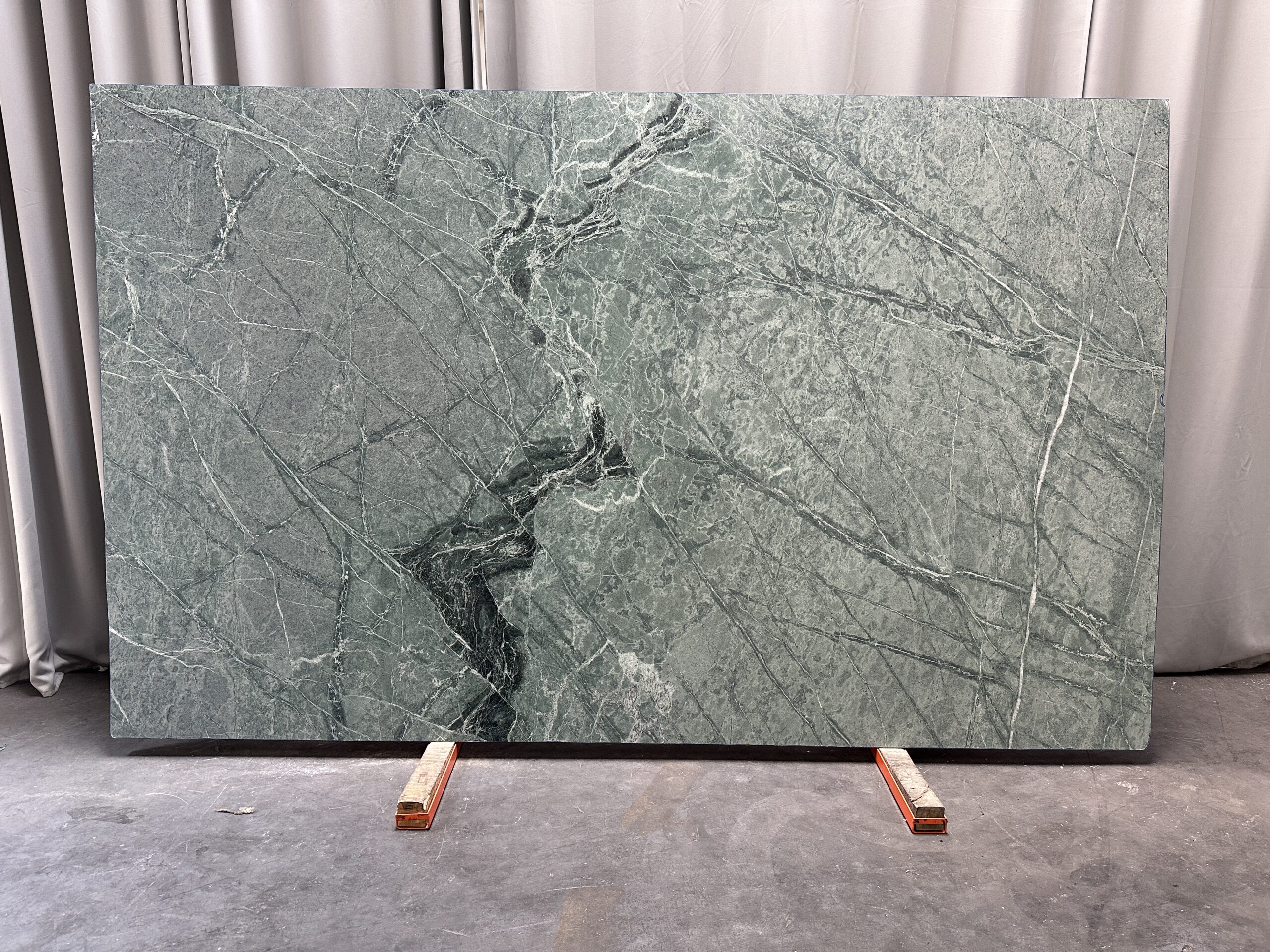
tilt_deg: -11.8
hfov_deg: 71.6
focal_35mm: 24
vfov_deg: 56.8
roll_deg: -0.6
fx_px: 881
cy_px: 476
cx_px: 635
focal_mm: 6.86
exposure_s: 1/120
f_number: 1.78
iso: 200
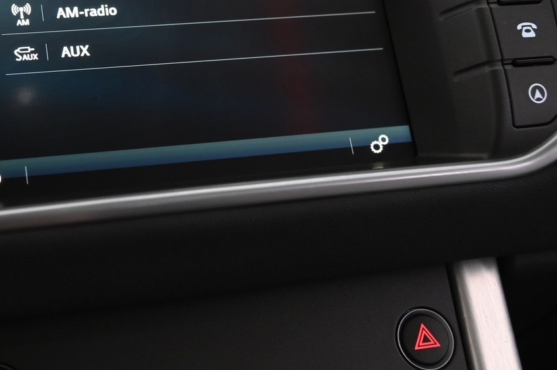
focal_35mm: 73
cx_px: 148
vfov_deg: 18.5
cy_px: 86
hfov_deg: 27.4
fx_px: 1129
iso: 1250
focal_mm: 38
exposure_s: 1/20
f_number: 4
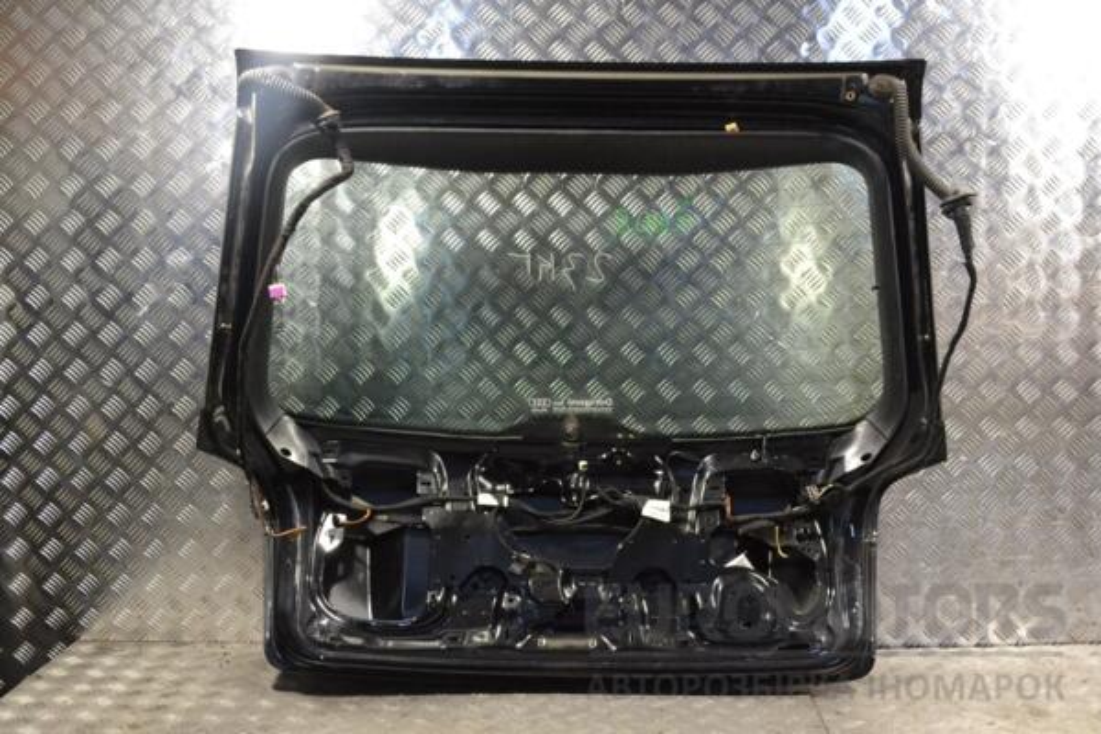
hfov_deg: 49.6
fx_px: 1193
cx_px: 550
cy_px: 367
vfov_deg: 34.2
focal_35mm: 39
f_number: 8
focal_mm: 26
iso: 3200
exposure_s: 1/250
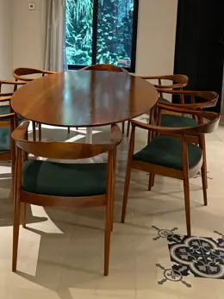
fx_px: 388
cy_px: 65
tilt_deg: -8.8
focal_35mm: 45
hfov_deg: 32.1
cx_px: 97
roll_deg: -2.4
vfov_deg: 40.5
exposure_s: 1/60
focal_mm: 5.96
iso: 500
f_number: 1.6
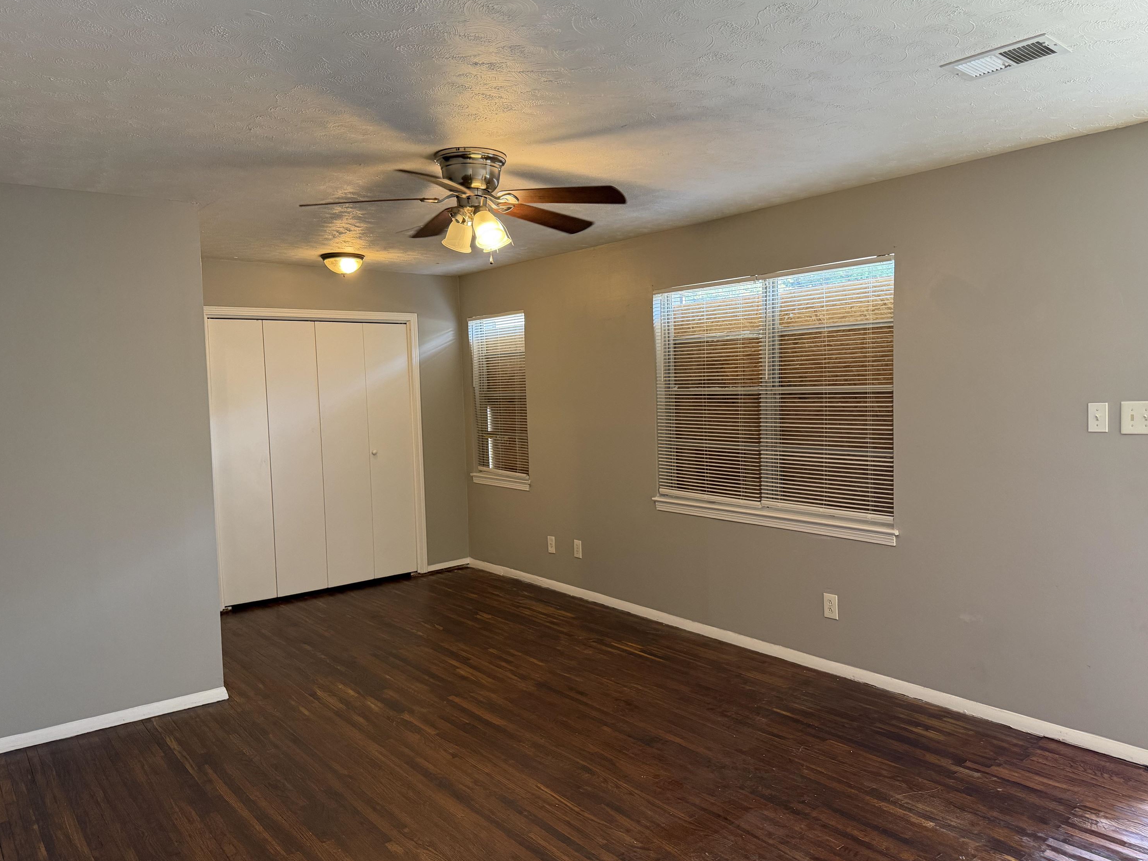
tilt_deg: -4.1
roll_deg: +2.5
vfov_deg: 54.9
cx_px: 590
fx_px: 829
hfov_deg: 69.4
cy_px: 430
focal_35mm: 25
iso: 320
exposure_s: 1/120
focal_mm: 6.76
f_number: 1.78
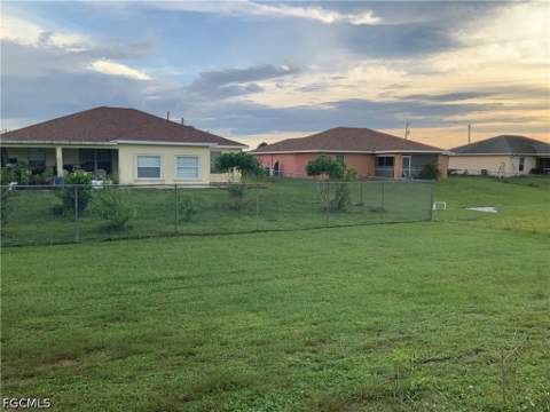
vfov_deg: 48.2
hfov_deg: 61.7
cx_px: 275
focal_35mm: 29
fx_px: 461
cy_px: 206
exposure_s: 1/450
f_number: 1.8
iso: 16
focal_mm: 3
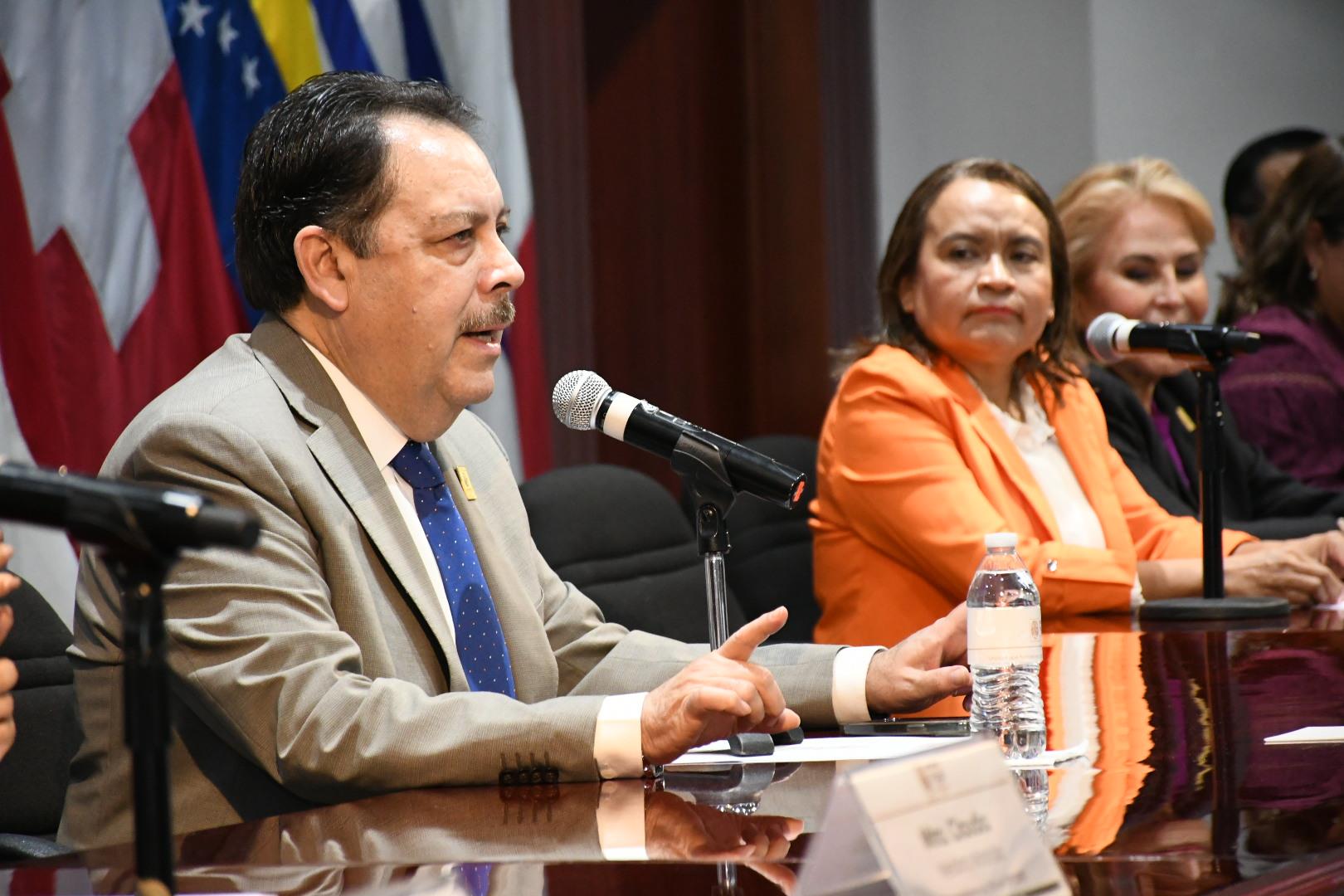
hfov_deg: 9.8
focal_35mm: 210
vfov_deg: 6.5
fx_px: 7839
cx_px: 672
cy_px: 448
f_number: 5.6
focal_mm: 140
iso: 4000
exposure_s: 1/100
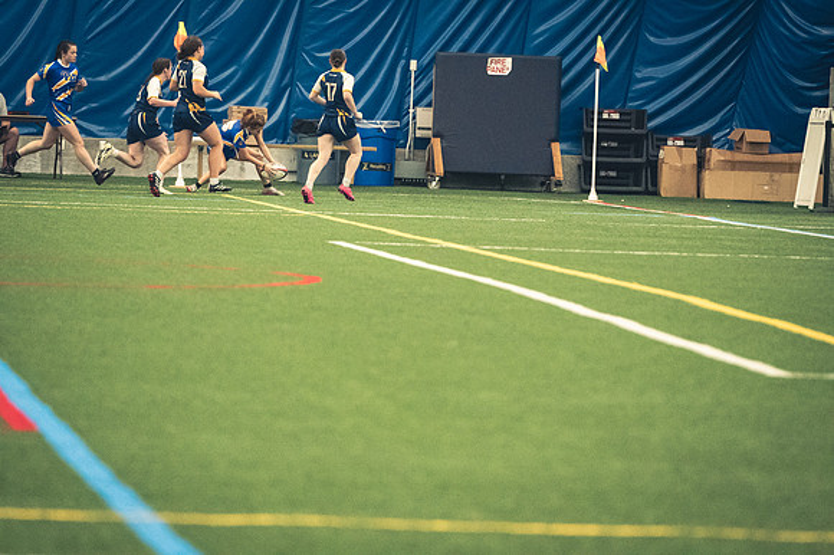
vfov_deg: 5.1
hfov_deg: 7.6
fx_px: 6251
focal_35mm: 270
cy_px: 278
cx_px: 417
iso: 12800
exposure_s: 1/500
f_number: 2.8
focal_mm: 180
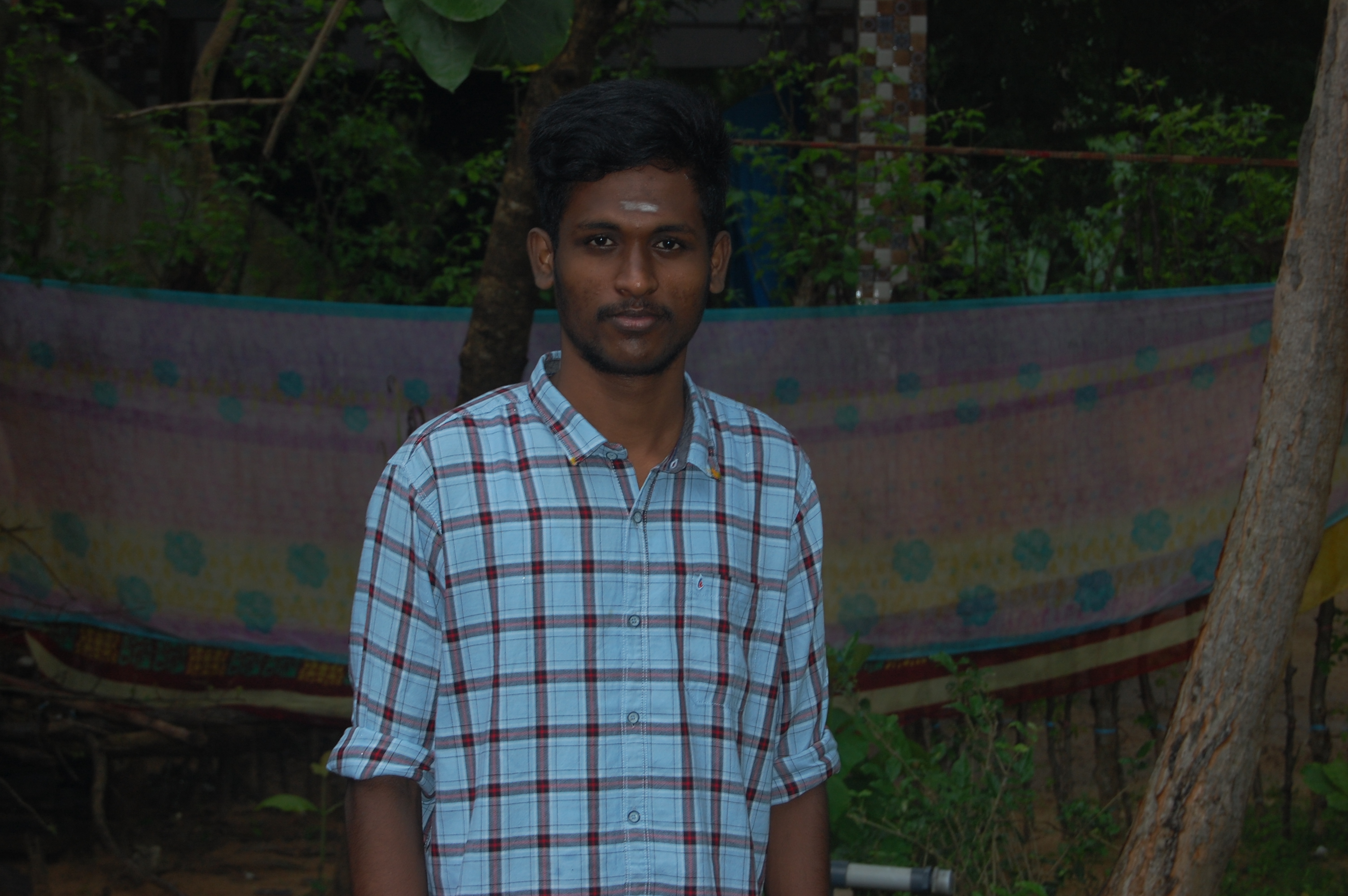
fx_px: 2918
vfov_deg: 17.5
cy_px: 448
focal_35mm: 78
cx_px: 674
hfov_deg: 26.0
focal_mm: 52
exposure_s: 1/125
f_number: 9
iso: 200
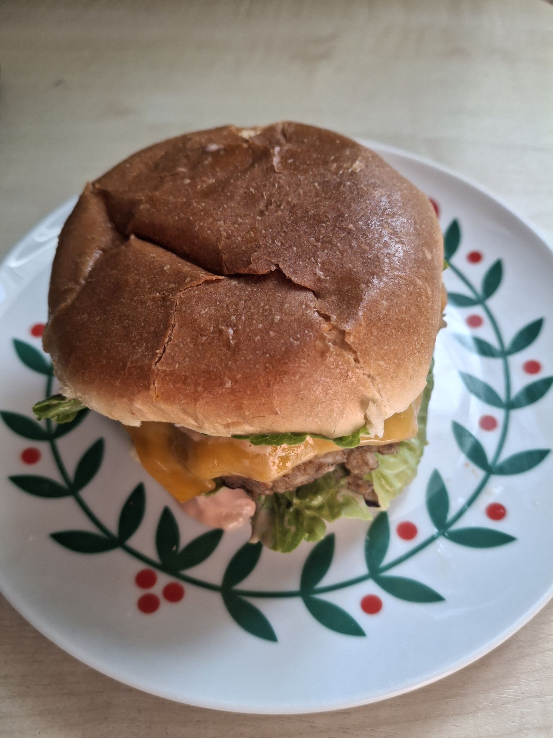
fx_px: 533
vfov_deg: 69.4
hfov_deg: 54.9
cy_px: 369
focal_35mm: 25
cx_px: 276
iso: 50
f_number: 1.8
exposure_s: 1/100
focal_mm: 4.69
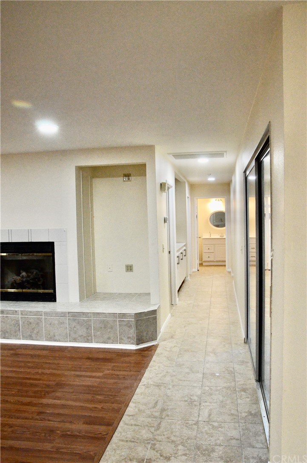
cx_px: 154
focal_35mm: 32
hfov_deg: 41.6
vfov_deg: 59.6
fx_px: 405
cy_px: 232
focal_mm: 21
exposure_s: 1/60
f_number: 8
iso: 3200
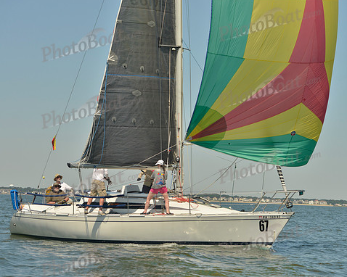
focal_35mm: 98
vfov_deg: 15.7
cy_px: 137
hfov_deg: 19.6
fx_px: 1006
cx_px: 181
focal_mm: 86
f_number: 6.3
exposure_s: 1/800
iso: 200
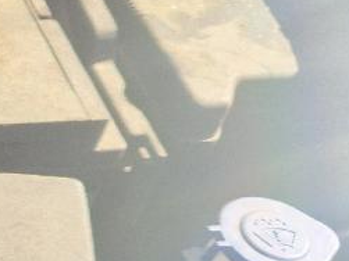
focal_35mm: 165
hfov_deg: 8.9
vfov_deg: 9.0
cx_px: -815
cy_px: 168
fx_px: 1663
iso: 50
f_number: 1.8
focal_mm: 5.4
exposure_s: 1/400
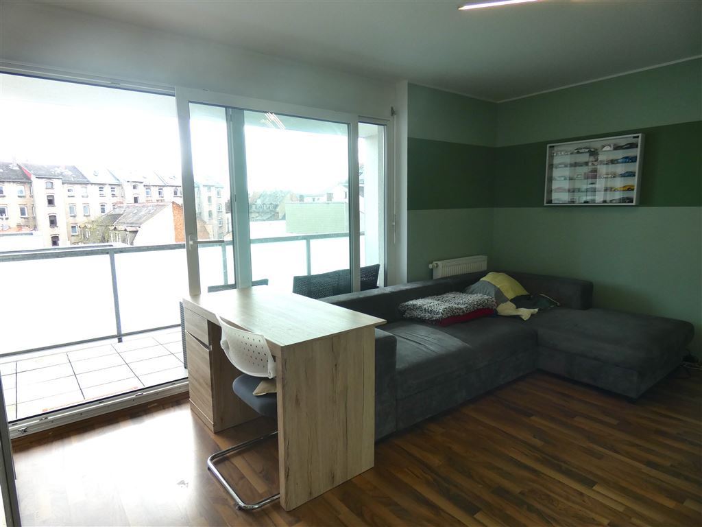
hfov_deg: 81.7
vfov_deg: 66.0
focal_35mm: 20
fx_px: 406
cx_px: 351
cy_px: 264
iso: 80
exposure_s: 1/200
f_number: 2.8
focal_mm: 3.6
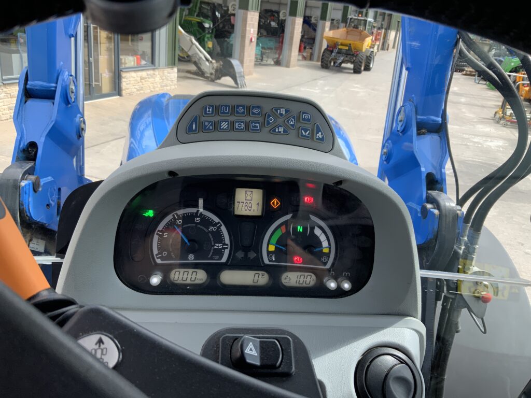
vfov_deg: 48.2
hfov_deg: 61.7
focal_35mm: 29
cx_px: 266
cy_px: 199
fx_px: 445
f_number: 1.8
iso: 16
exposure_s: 1/346
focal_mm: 3
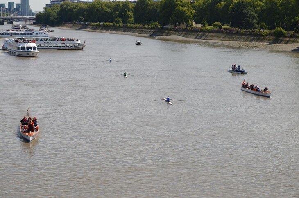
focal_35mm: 82
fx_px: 684
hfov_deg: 24.6
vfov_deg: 16.5
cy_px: 99
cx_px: 150
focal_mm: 55
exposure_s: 1/320
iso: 100
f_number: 9
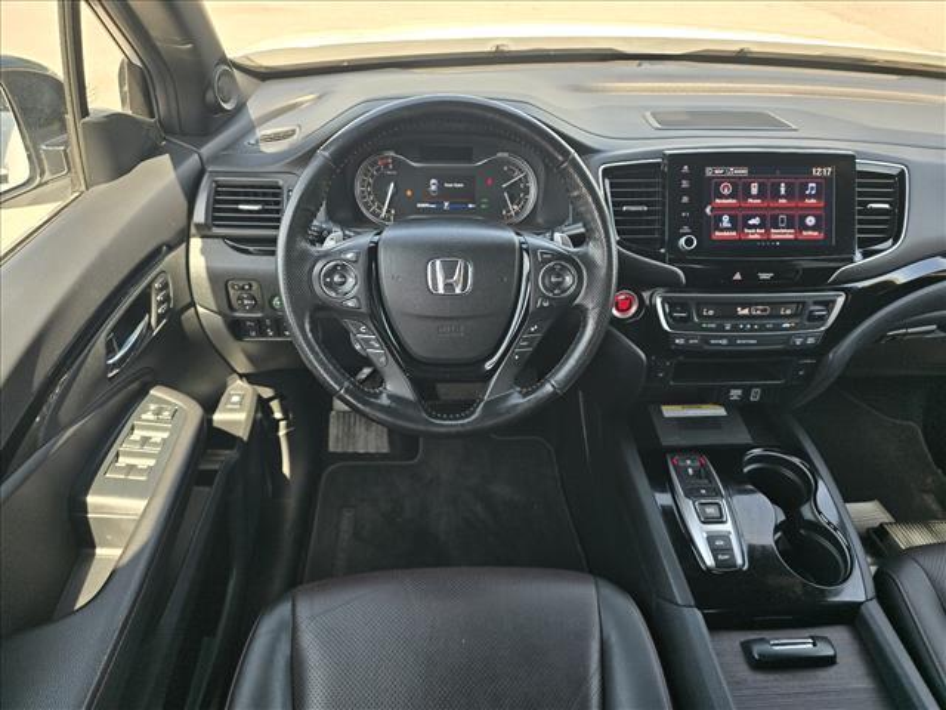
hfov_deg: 73.9
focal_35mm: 23
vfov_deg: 58.9
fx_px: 629
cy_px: 355
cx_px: 473
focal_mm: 6.3
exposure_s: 1/182
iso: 64
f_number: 1.7
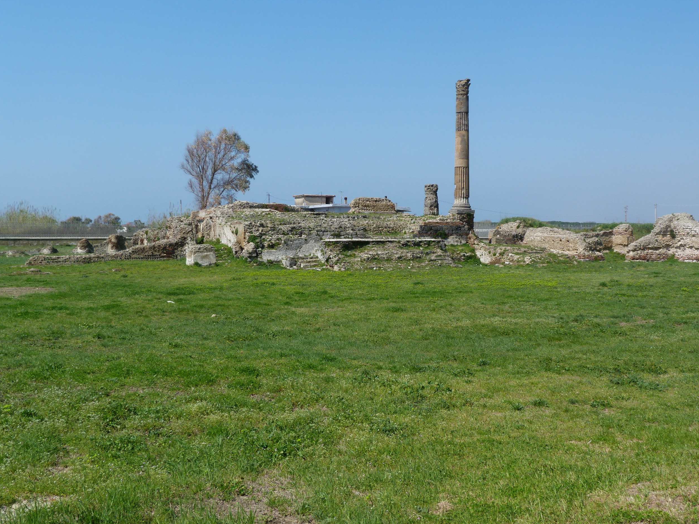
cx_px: 353
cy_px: 259
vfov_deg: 36.8
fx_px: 788
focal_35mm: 39
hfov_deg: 47.9
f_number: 5.6
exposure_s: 1/320
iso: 80
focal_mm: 6.8
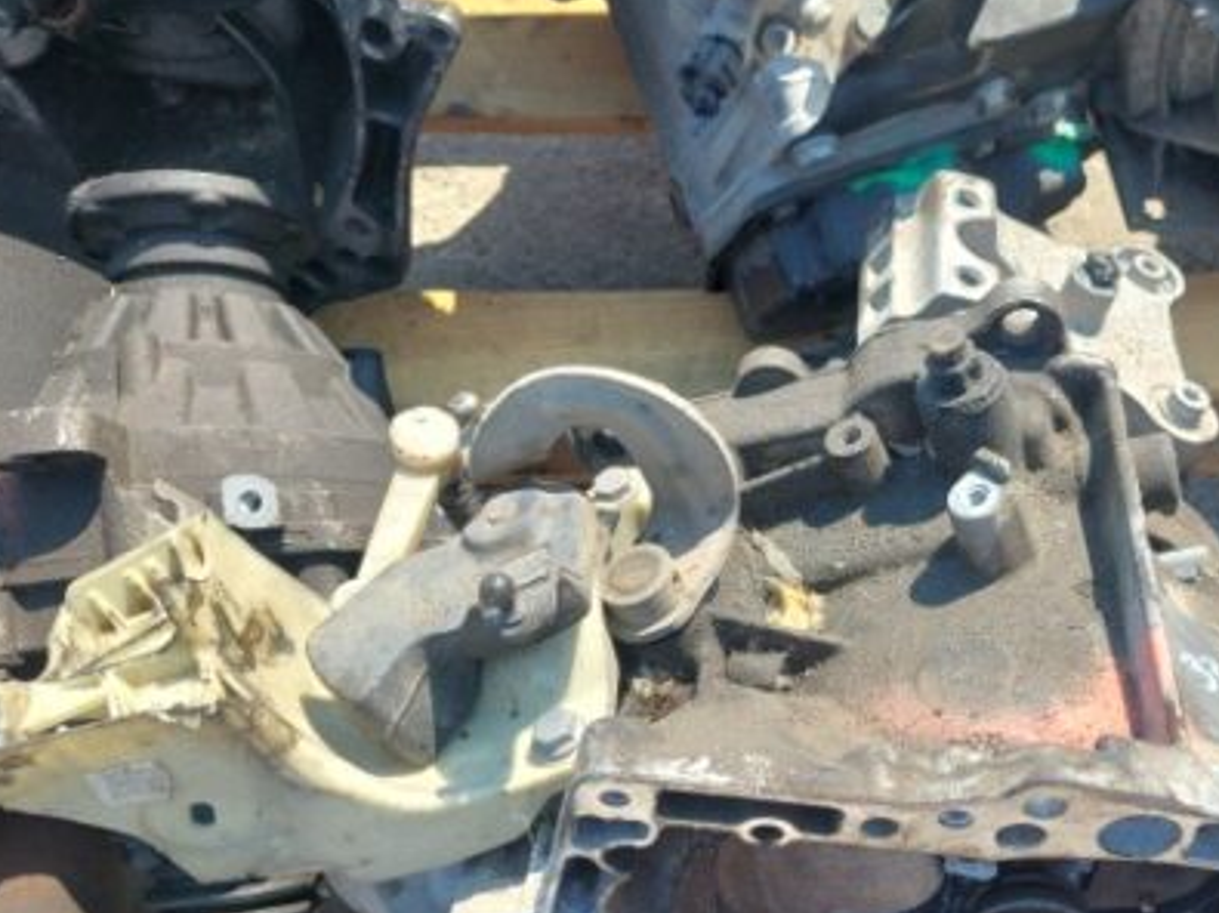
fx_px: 1338
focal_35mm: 38
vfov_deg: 37.2
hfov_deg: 47.8
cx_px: 855
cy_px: 629
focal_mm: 5.23
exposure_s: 1/555
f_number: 1.8
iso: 40
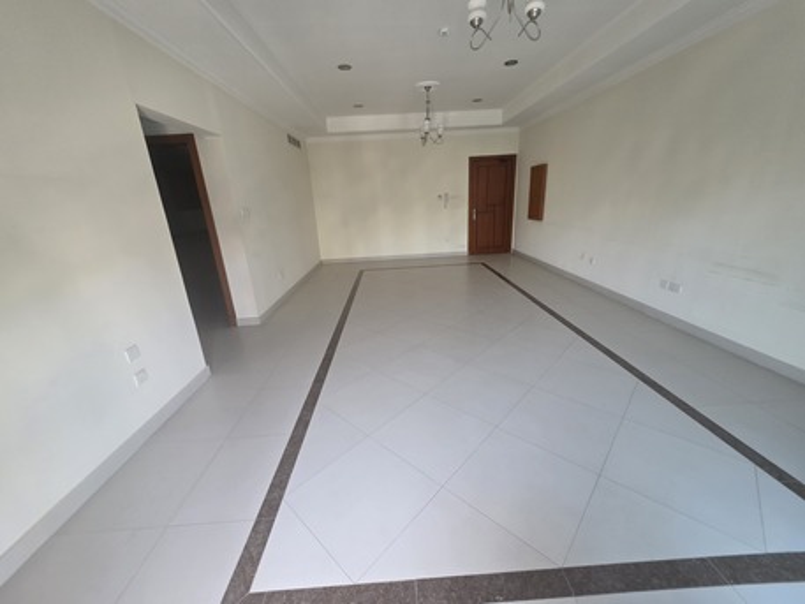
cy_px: 302
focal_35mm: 13
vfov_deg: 89.9
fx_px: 302
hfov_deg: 106.2
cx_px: 402
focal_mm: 2.2
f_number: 1.9
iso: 250
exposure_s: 1/60
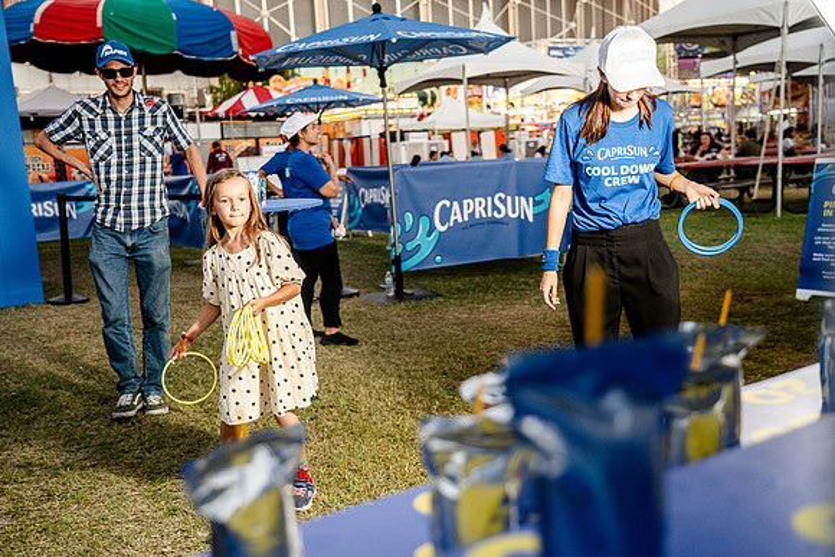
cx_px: 418
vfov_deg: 36.0
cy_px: 278
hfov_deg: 51.9
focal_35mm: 37
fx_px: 858
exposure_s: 1/200
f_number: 4
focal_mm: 37
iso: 800
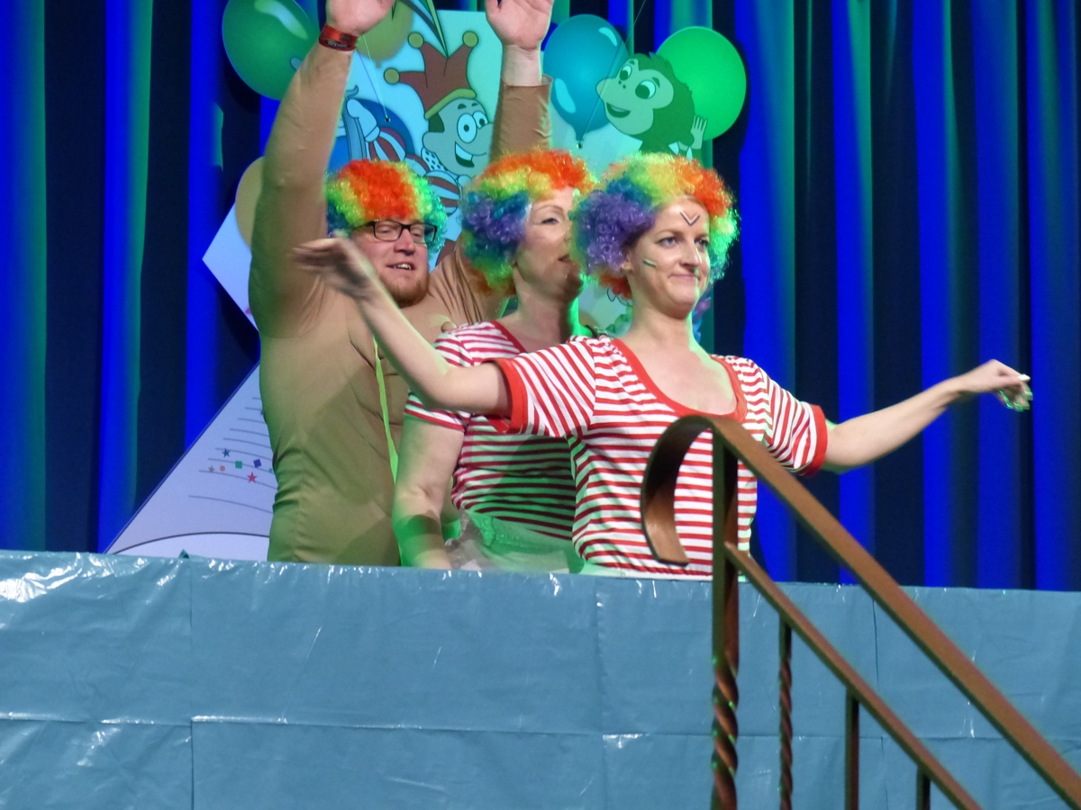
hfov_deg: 13.4
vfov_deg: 10.1
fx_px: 4591
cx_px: 540
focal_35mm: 147
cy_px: 405
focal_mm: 26.5
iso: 800
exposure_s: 1/80
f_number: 2.8
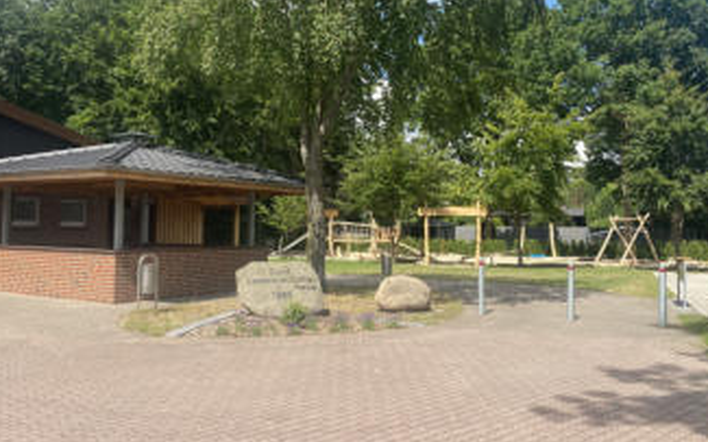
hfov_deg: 56.6
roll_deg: -0.5
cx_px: 324
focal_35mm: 34
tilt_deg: +2.3
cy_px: 200
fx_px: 656
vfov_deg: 37.2
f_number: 1.8
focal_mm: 4.25
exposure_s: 1/1898
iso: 32
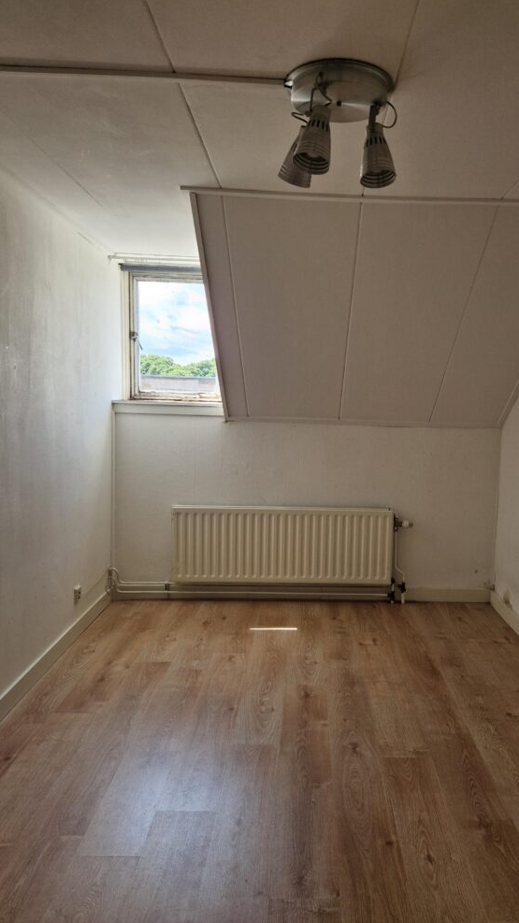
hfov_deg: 44.1
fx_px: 636
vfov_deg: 71.9
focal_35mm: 26
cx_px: 312
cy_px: 459
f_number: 1.8
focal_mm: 5.4
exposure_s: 1/180
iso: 50
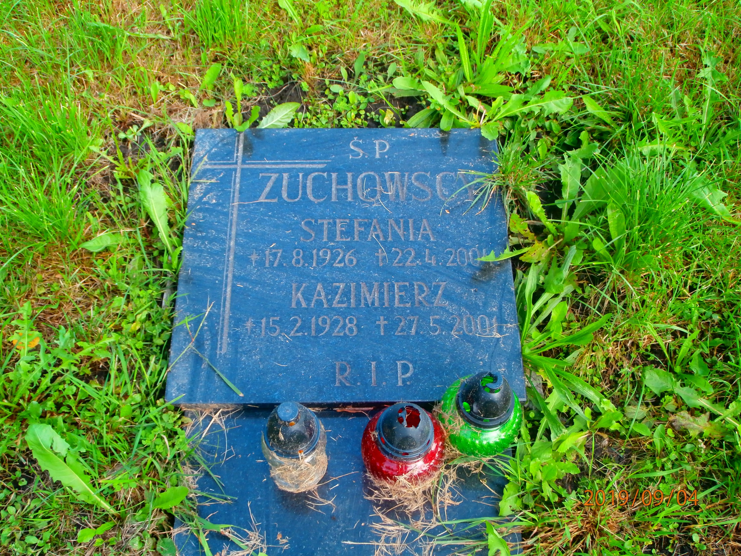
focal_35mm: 38
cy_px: 278
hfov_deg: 49.0
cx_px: 370
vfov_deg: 37.7
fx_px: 813
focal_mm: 6.67
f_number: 3.9
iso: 100
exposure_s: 1/80
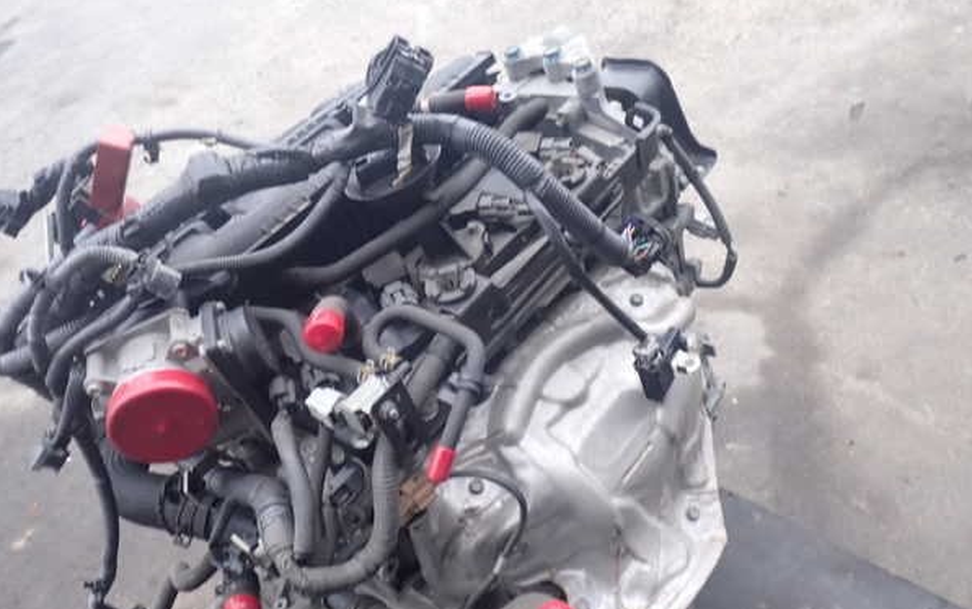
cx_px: 484
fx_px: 848
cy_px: 309
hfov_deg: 59.6
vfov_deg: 39.5
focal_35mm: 32
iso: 100
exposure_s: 1/30
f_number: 6.3
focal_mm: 5.4
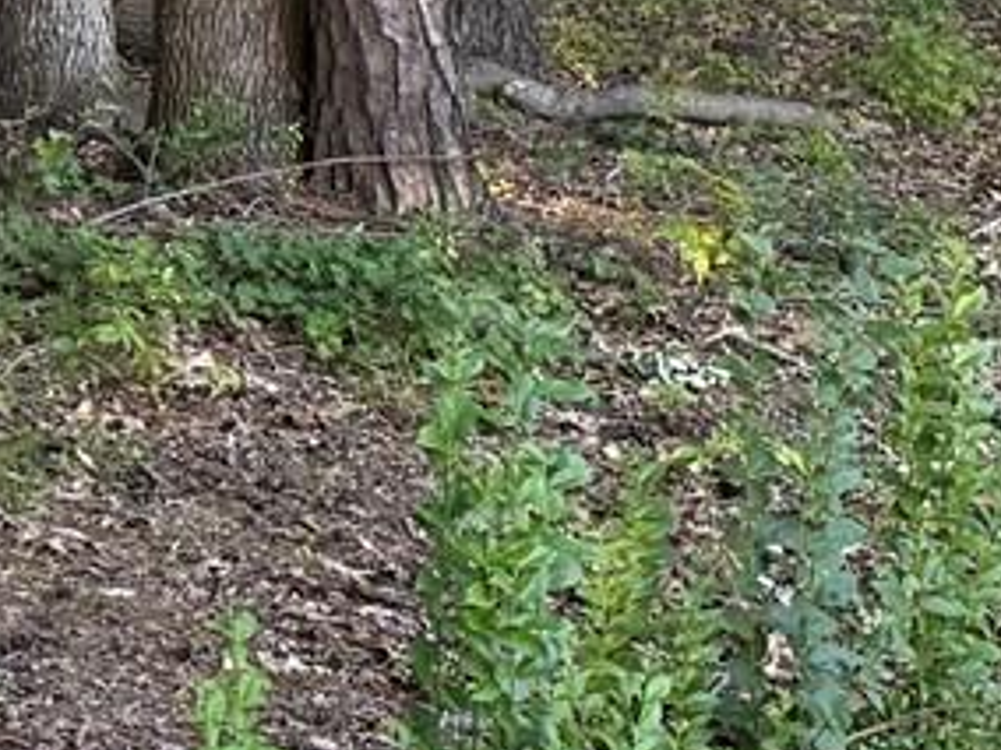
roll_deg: -0.6
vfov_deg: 8.6
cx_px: 2559
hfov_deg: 9.8
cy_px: 352
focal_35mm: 173
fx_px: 5003
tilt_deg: -6.3
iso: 100
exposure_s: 1/241
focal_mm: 6.76
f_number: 1.78
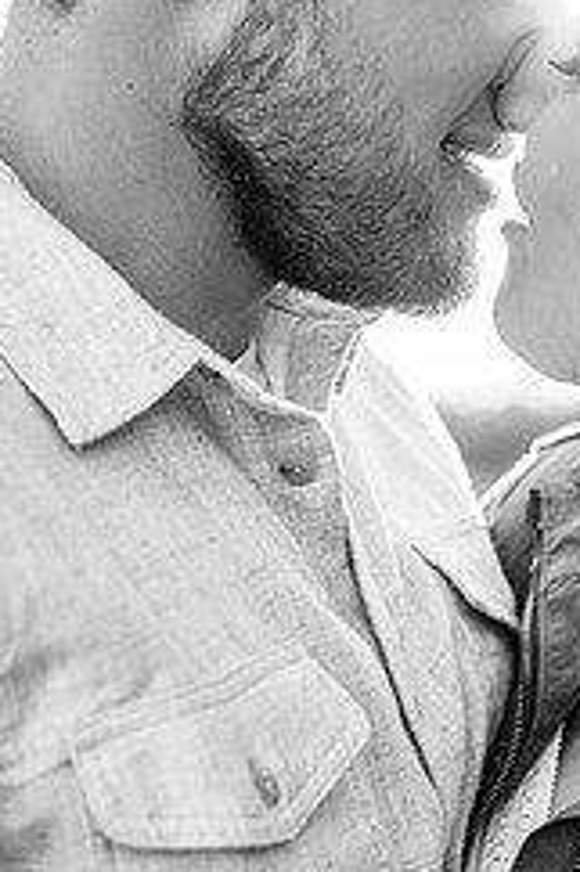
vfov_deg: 18.9
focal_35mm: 108
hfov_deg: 12.6
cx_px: 504
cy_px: 566
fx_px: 2614
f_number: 3.2
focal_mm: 58
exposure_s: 1/640
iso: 200
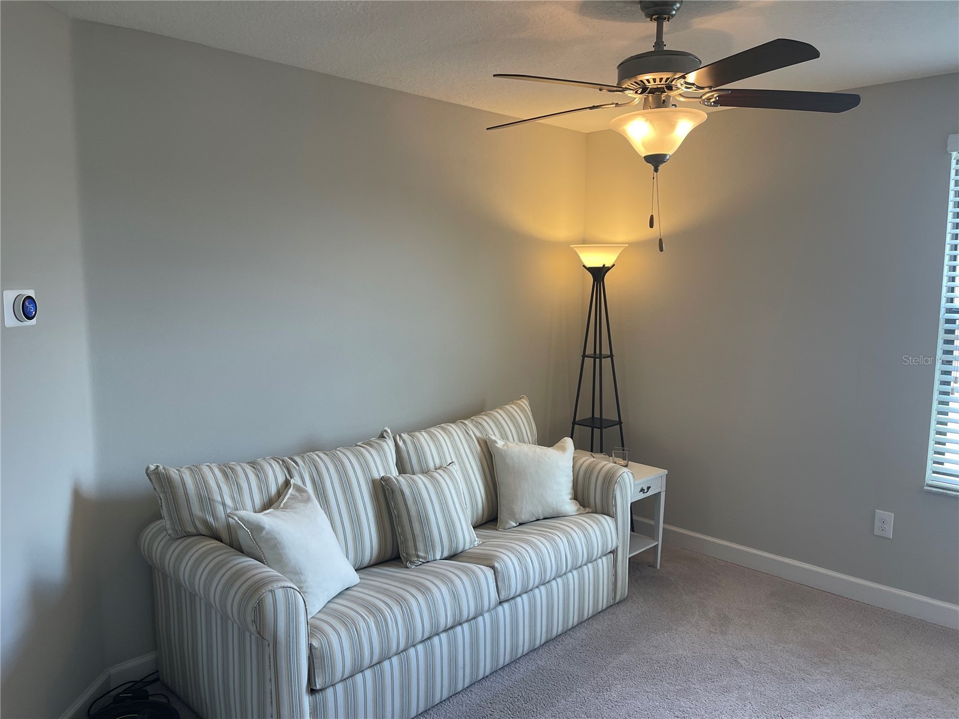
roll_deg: -0.5
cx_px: 480
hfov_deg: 69.4
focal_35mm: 25
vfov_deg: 54.9
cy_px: 360
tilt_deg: -6.7
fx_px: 693
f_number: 1.6
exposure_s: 1/120
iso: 80
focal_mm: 5.1
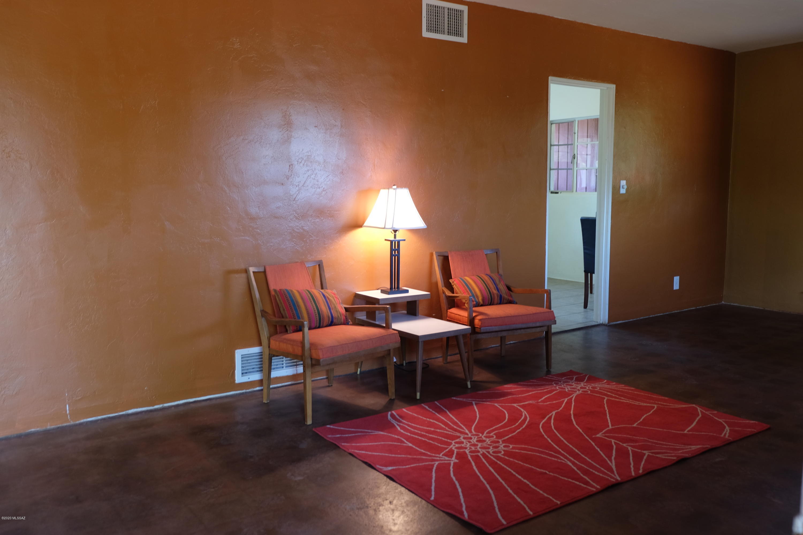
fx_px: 647
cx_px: 402
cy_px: 268
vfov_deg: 45.0
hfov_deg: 63.7
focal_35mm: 29
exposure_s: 1/10
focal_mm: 19.2
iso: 200
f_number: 3.8
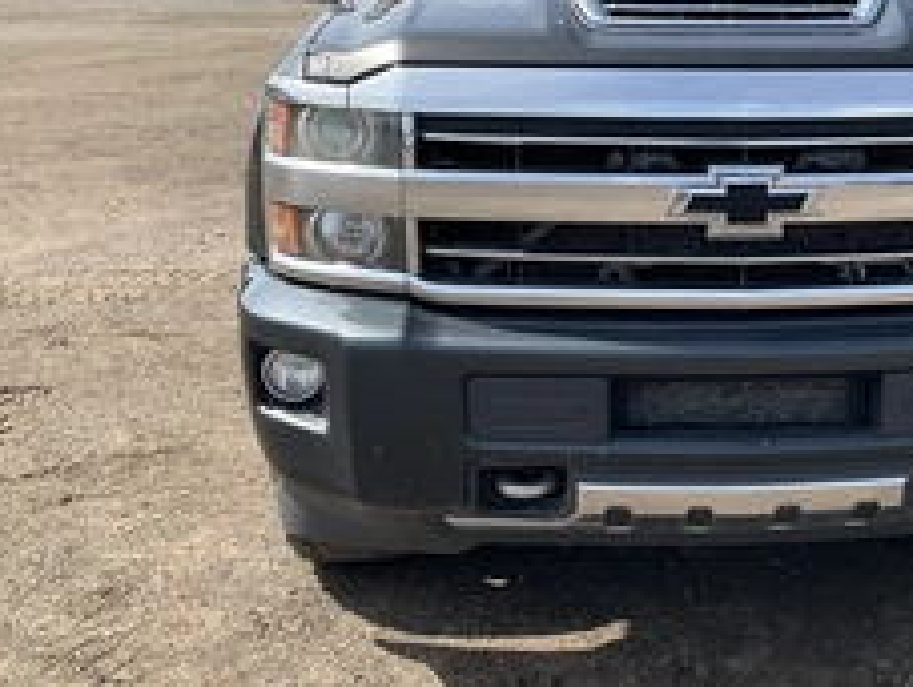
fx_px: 1347
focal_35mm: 51
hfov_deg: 36.3
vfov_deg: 28.4
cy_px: 213
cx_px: 716
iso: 25
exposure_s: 1/929
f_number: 1.8
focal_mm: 3
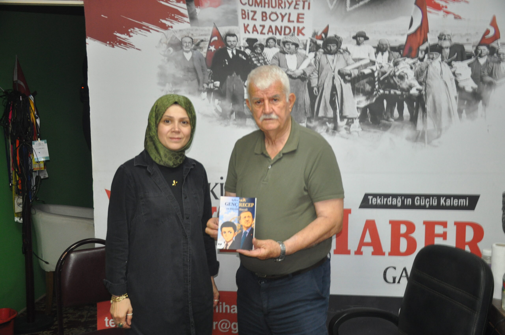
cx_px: 252
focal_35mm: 40
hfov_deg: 48.0
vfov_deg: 32.9
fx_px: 567
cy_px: 168
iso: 800
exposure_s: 1/60
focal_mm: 27
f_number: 4
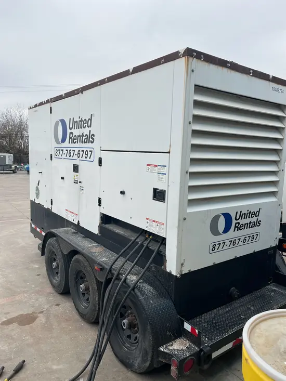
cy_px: 190
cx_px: 143
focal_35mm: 26
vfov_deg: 67.3
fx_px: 286
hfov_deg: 53.1
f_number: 1.6
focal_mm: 5.1
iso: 50
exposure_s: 1/827
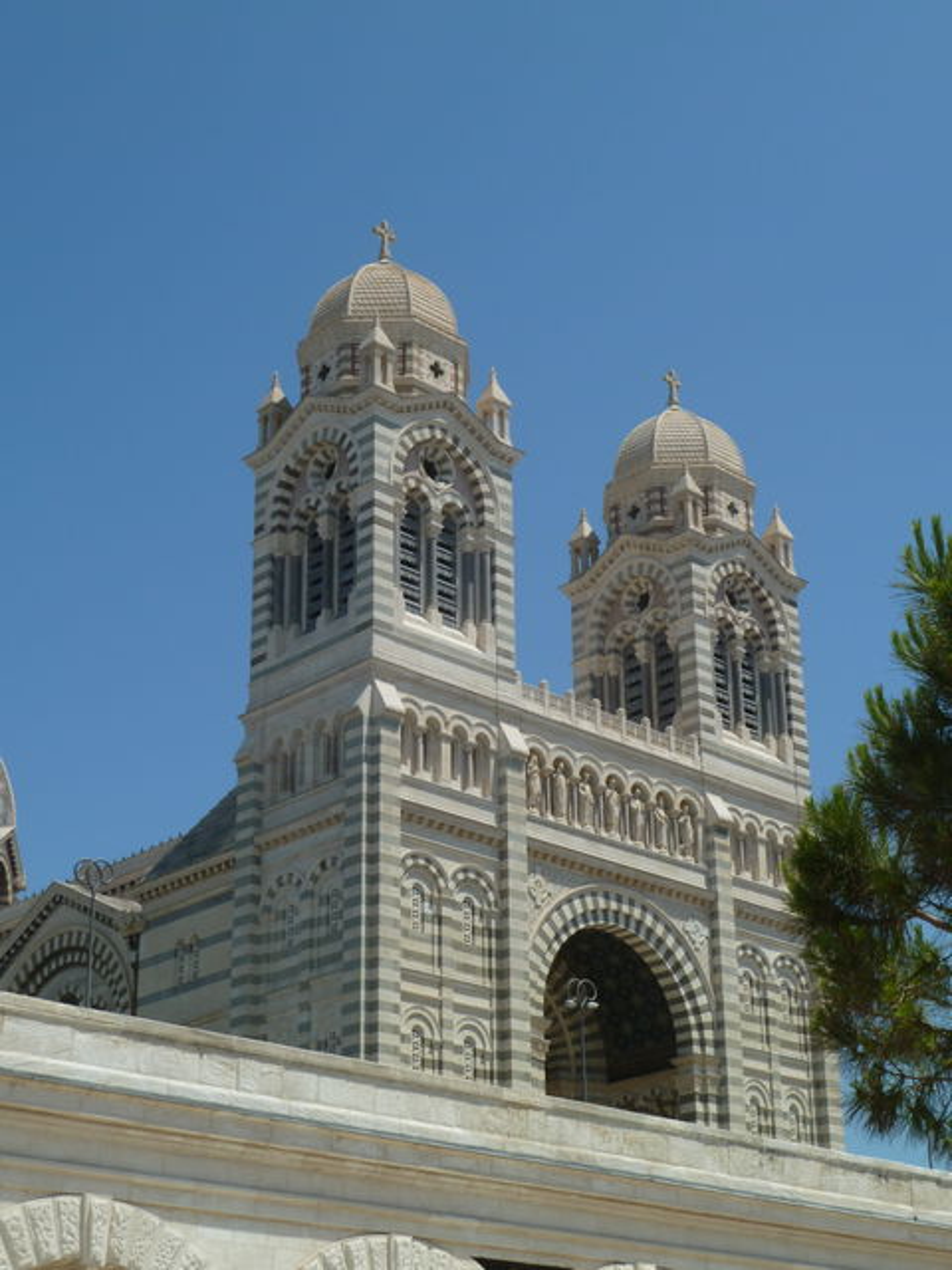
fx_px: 2163
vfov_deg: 32.7
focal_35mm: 59
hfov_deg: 24.8
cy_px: 635
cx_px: 476
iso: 80
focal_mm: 9.7
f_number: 5.6
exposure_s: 1/500
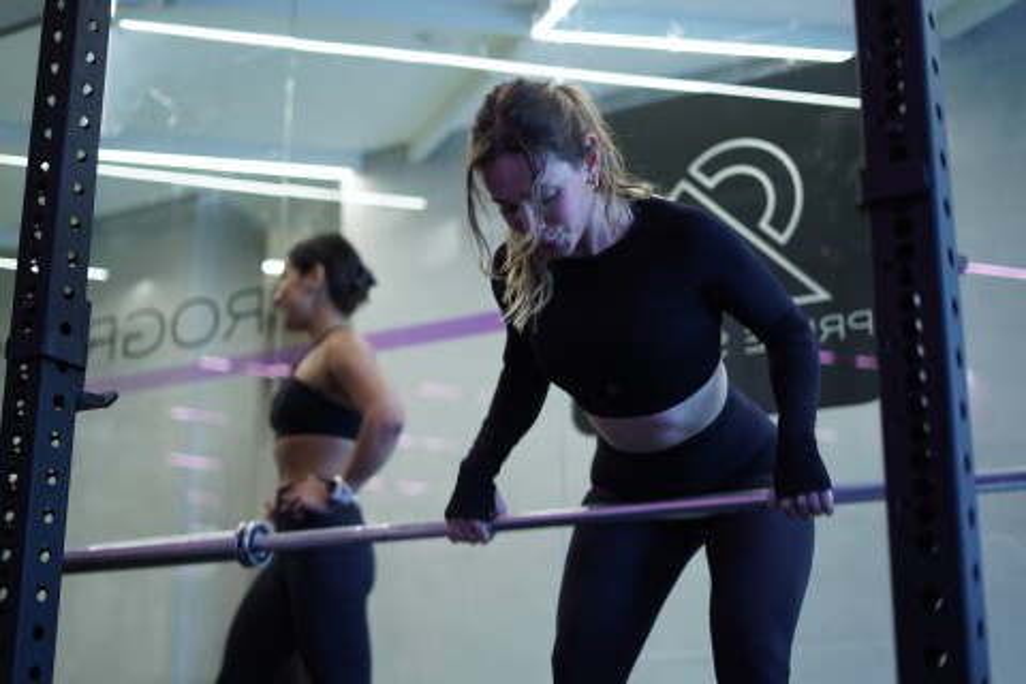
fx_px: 1425
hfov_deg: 39.6
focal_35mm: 50
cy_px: 342
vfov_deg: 27.0
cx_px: 513
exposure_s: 1/100
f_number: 1.8
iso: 320
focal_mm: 50
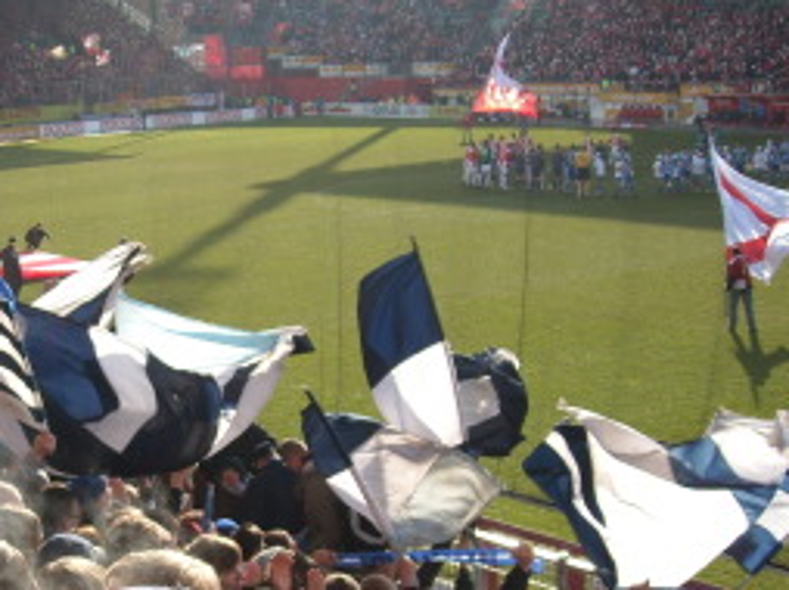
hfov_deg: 27.0
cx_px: 50
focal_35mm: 69
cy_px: 452
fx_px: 1571
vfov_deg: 21.1
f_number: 2.8
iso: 64
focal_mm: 5.7
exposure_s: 1/402
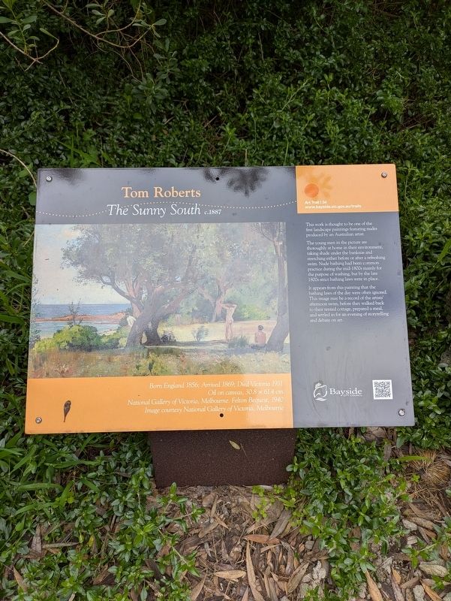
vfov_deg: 69.4
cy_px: 300
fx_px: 434
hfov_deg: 54.9
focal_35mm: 25
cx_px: 226
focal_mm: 5.43
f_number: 1.89
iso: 51
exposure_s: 1/158
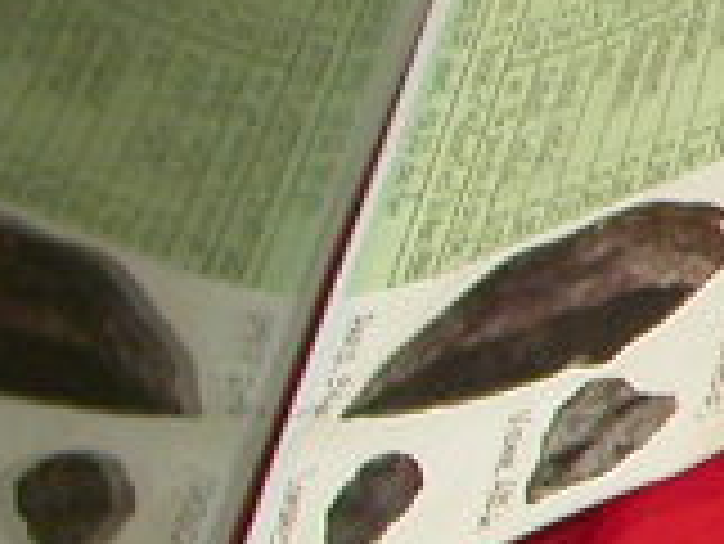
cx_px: 2042
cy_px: 162
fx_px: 5044
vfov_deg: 6.2
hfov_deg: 7.4
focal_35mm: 241
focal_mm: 7.85
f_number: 2.6
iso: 100
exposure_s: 1/30
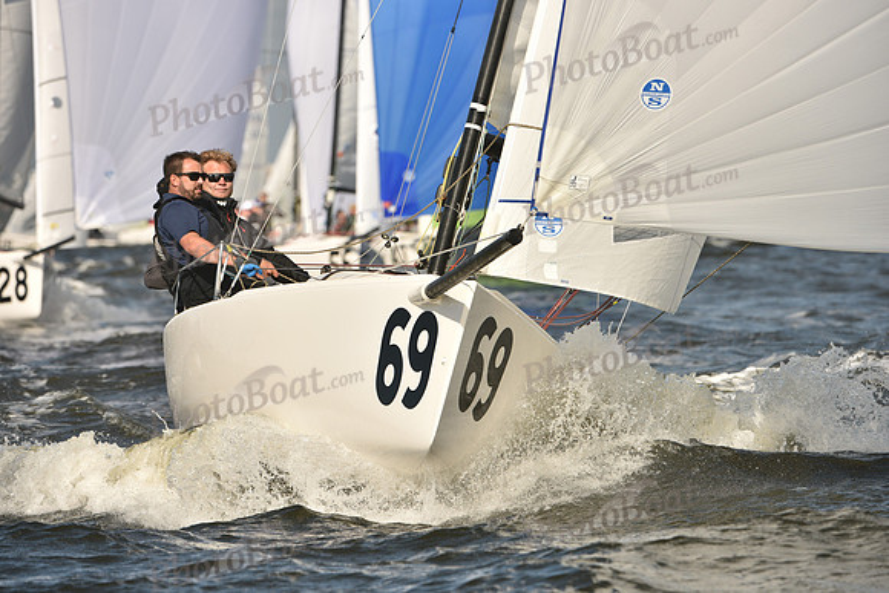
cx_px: 444
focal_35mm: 340
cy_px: 296
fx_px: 8398
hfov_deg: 6.1
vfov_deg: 4.0
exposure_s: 1/1250
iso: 250
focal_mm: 340
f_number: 8
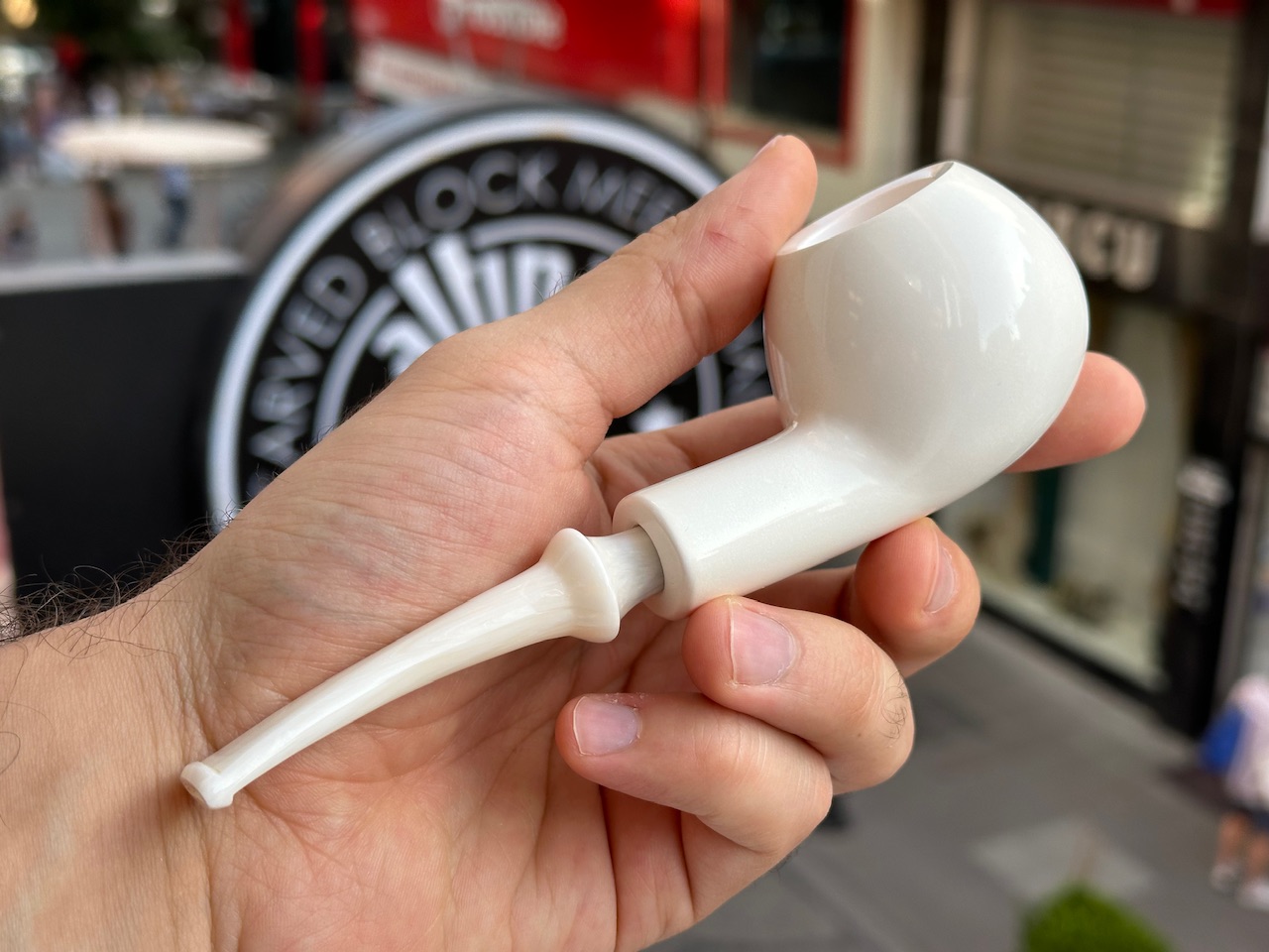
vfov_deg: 30.3
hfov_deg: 39.7
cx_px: 634
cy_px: 476
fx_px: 1760
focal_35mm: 48
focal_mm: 6.86
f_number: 1.78
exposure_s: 1/724
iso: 64
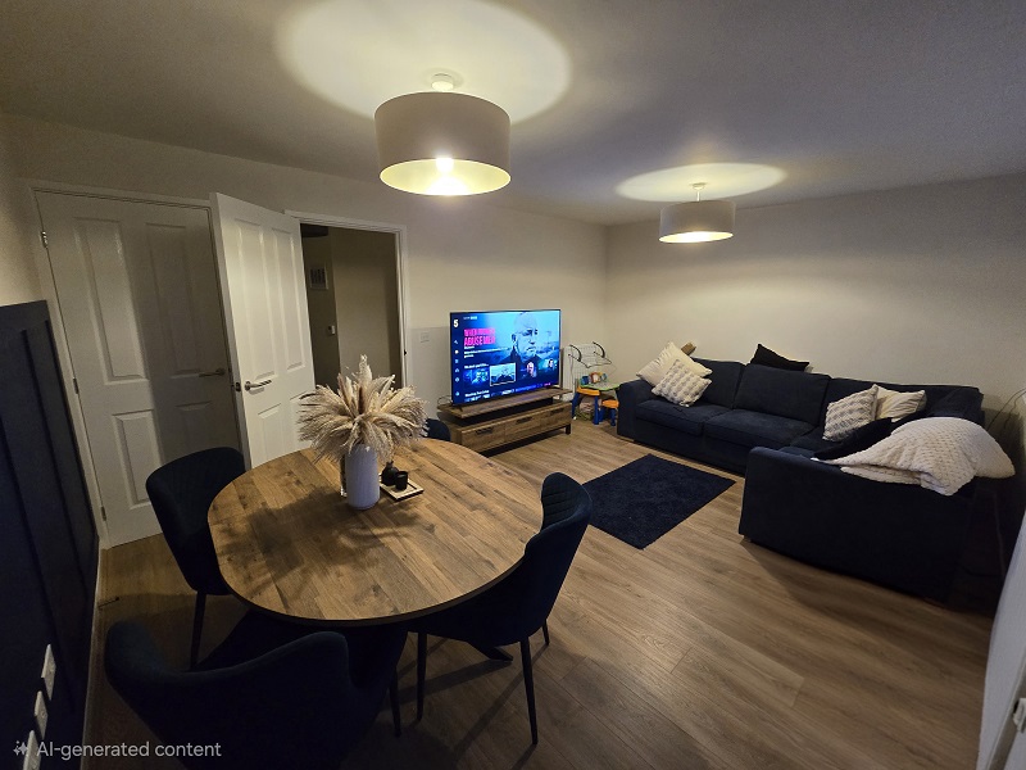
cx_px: 513
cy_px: 385
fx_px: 385
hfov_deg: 106.2
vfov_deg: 89.9
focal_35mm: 13
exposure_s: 1/50
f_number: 2.2
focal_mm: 2.2
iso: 500
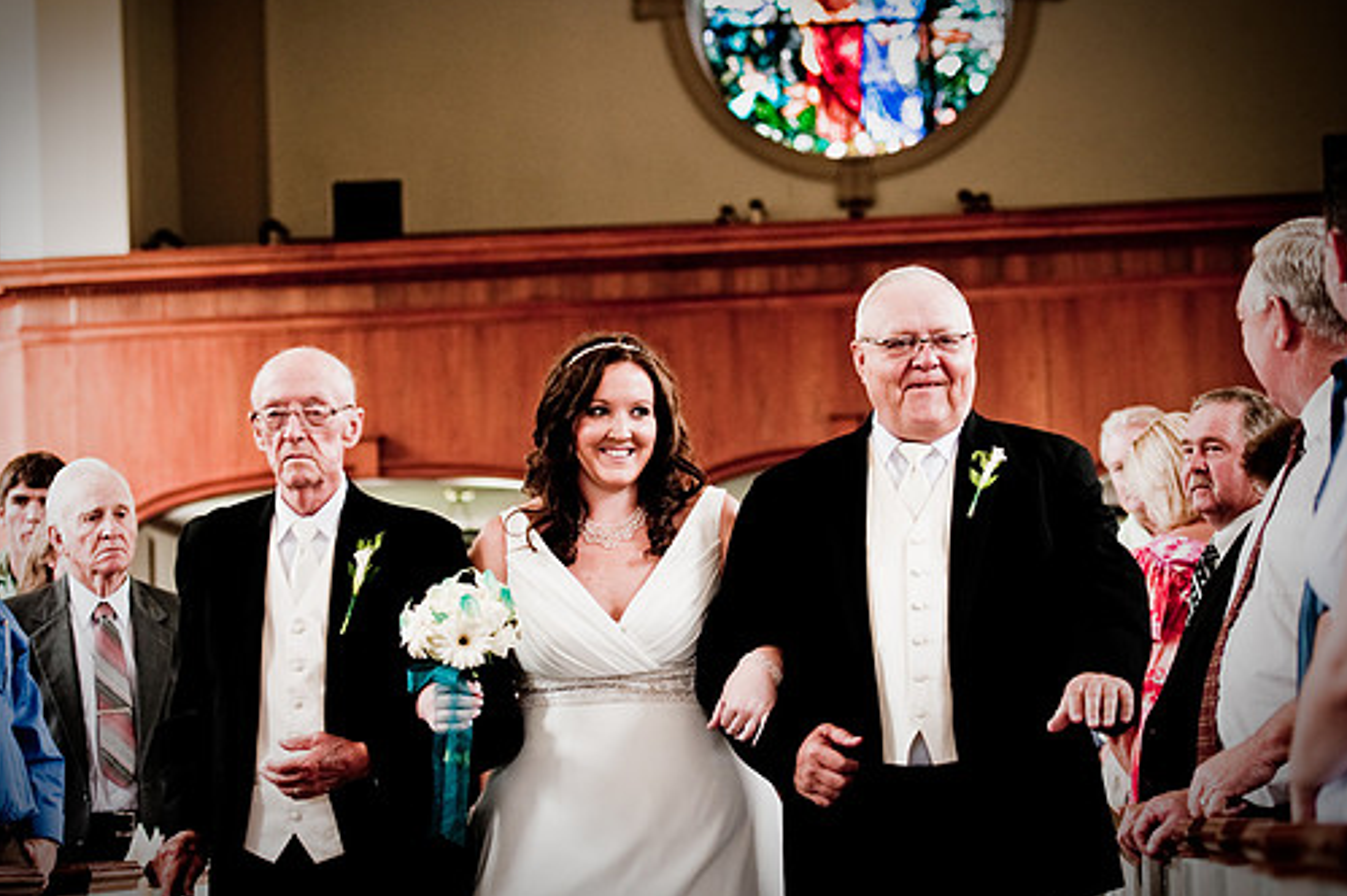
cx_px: 632
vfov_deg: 11.2
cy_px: 439
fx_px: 4562
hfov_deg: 16.8
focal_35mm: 122
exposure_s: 1/40
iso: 200
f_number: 2.8
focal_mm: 70
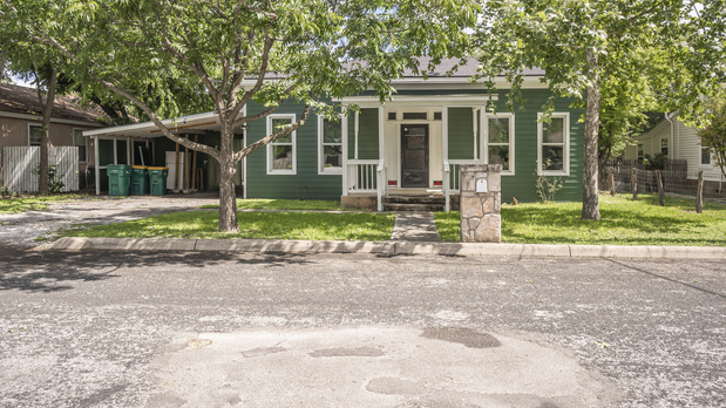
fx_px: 510
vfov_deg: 43.6
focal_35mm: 26
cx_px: 358
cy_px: 214
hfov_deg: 70.9
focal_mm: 16.3
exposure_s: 1/400
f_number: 8
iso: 250
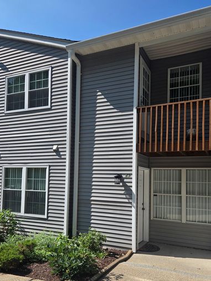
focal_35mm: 30
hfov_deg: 46.8
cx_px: 103
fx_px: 244
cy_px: 166
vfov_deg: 59.6
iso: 50
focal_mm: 5.4
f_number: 1.8
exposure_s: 1/2921
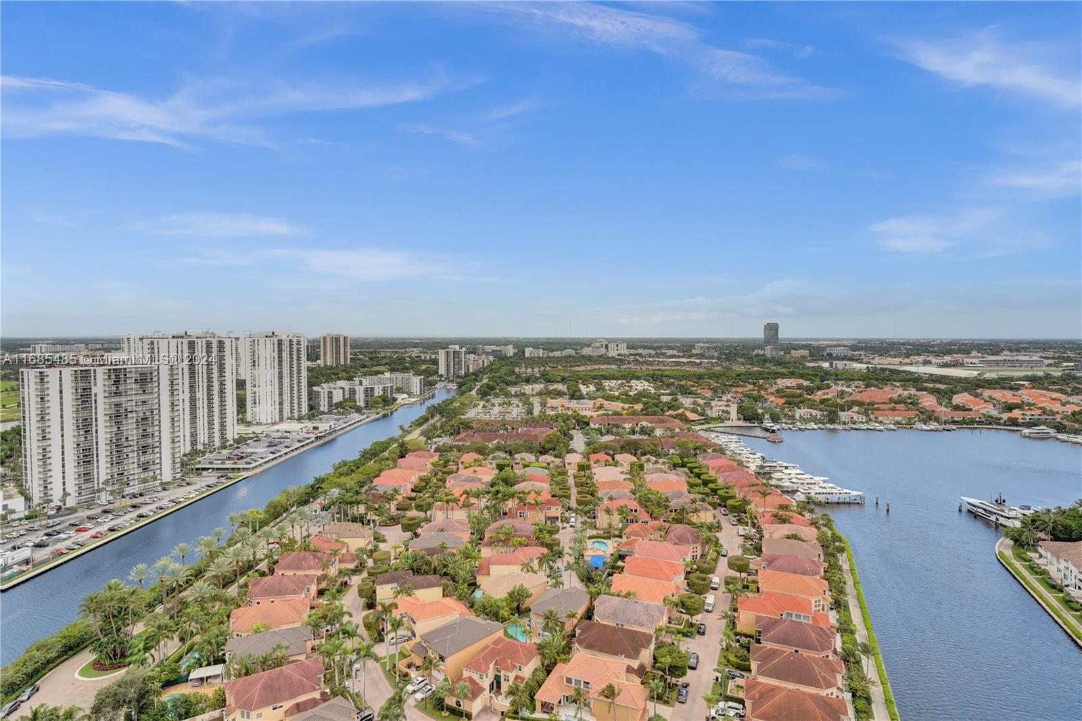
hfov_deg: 87.5
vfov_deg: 65.1
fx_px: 565
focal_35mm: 19
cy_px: 360
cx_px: 541
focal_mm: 18.8
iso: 1250
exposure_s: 1/500
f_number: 11
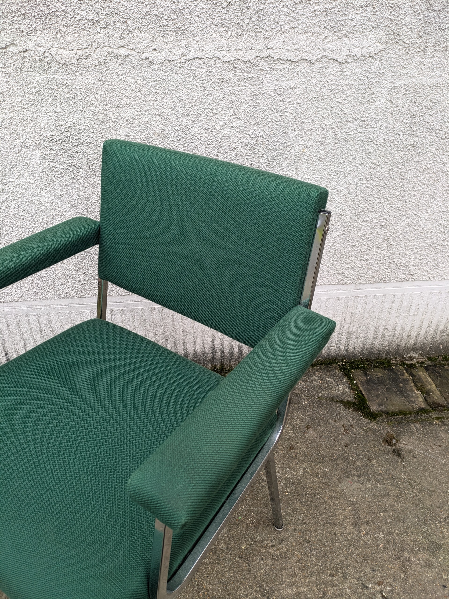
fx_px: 432
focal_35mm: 25
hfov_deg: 54.9
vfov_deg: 69.4
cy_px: 300
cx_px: 224
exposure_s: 1/100
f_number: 1.89
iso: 70
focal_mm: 5.43
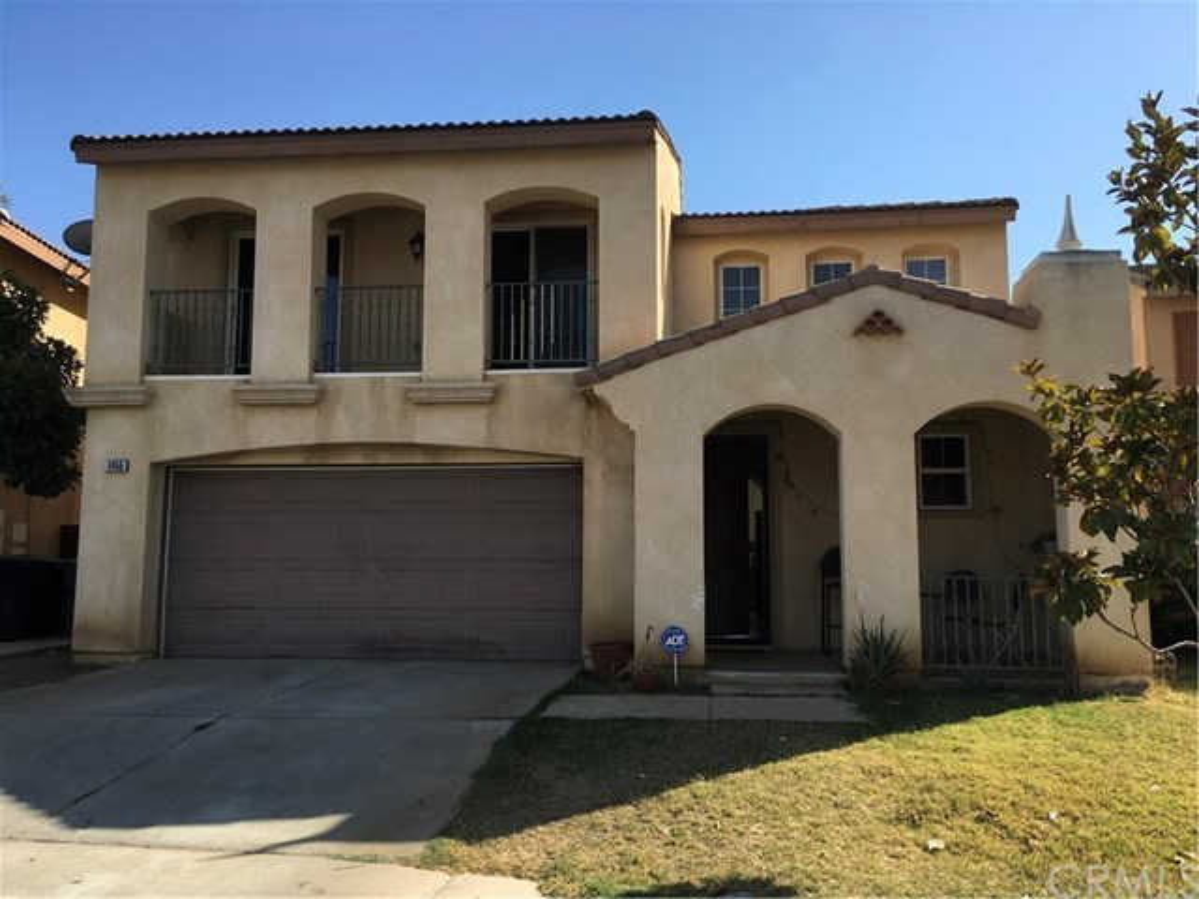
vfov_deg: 48.2
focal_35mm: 29
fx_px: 1004
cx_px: 600
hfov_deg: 61.7
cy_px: 450
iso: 25
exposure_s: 1/1148
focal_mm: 4.15
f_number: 2.2
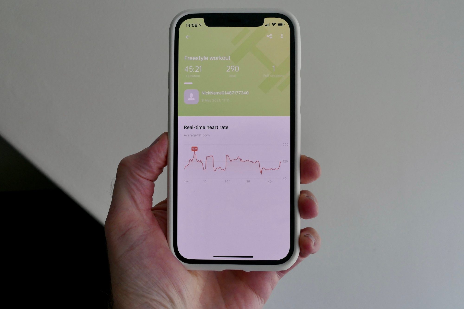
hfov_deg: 44.5
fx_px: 567
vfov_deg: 30.5
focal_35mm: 44
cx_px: 232
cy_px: 154
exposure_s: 1/80
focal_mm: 16
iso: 400
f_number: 6.3
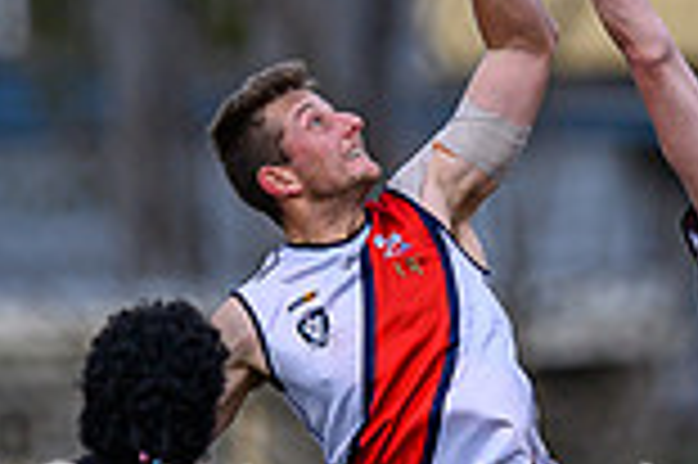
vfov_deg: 0.5
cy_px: 407
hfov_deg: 0.7
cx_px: 524
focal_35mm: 2907
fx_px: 56303
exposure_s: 1/1250
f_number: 4
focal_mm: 500
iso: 200
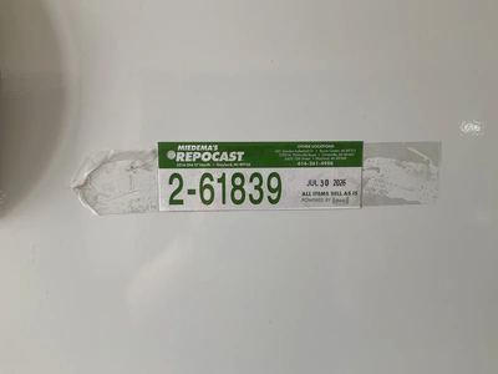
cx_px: 249
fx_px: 417
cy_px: 187
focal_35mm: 29
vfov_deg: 48.2
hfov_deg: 61.7
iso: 40
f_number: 1.8
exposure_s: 1/120
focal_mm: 3
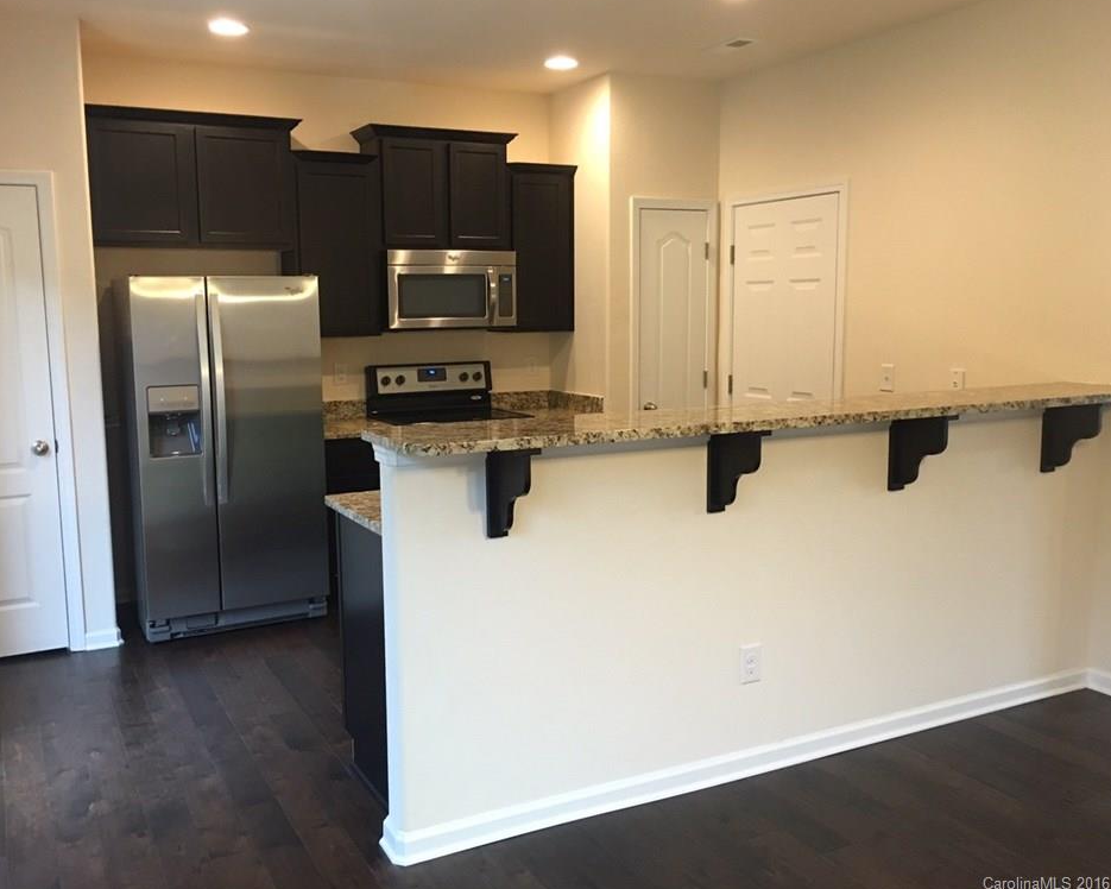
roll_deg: -0.1
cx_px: 511
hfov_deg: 57.1
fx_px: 1019
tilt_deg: -3.7
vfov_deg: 47.1
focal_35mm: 31
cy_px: 439
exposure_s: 1/15
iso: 64
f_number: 2.2
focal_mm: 4.15
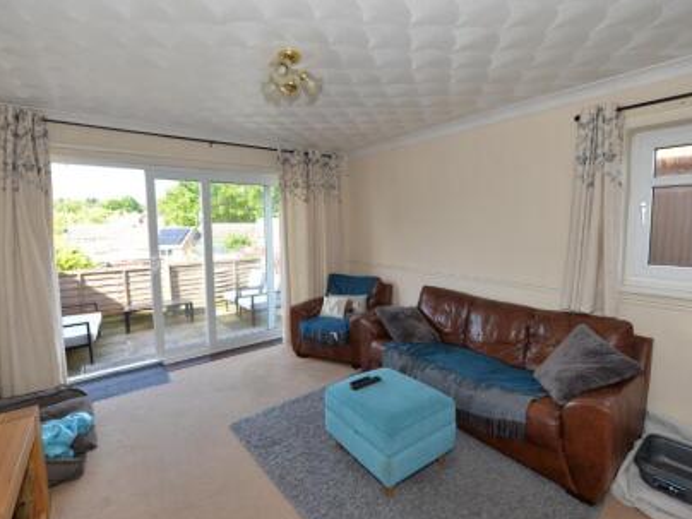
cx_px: 346
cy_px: 258
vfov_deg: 74.7
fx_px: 340
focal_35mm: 17
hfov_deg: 91.0
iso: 200
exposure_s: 1/80
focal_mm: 15
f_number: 4.5
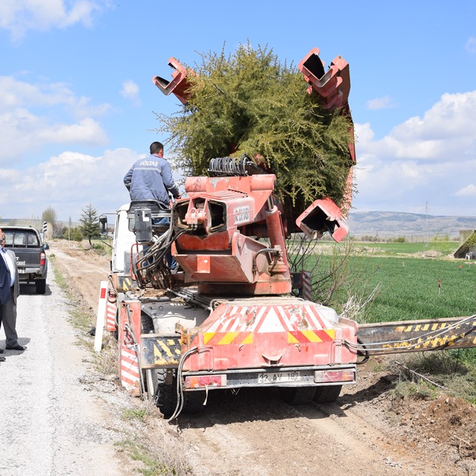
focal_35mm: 47
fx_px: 731
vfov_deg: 36.1
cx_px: 196
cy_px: 239
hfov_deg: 36.0
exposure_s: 1/400
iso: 200
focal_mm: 24
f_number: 10
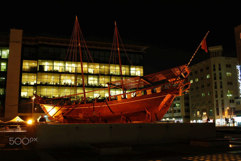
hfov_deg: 53.2
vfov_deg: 36.8
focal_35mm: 36
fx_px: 241
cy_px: 80
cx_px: 120
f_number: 5.6
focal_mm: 24
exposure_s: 1
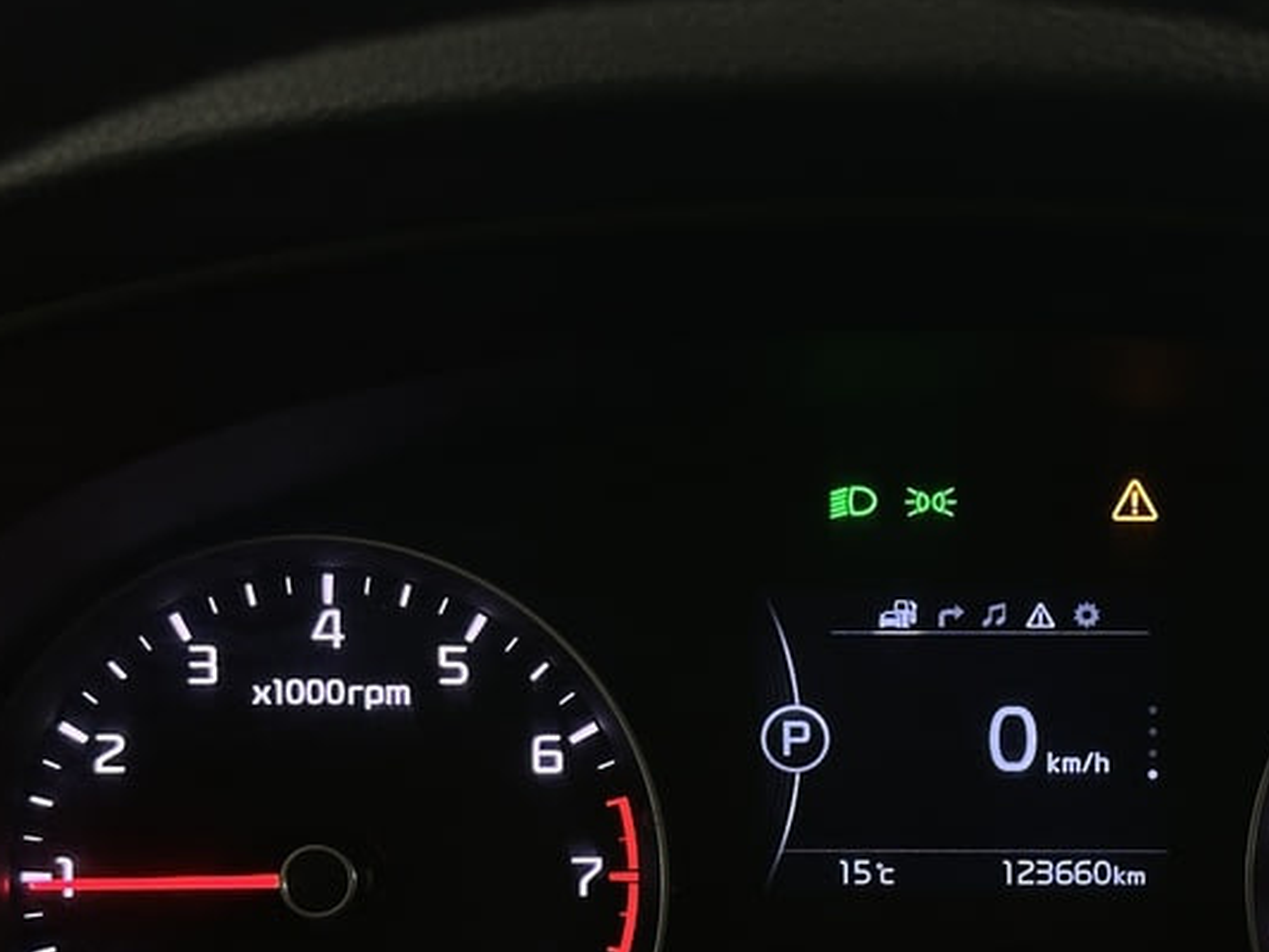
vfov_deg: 18.0
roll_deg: -0.2
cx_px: 1019
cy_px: 772
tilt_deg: -24.9
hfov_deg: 23.7
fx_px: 2970
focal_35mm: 81
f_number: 1.78
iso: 200
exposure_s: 1/50
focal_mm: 6.86
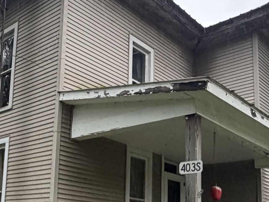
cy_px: 172
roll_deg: -4.5
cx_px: 89
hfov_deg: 37.8
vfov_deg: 28.3
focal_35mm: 50
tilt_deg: +10.2
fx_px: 389
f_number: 2.2
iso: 320
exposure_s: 1/100
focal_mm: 2.22
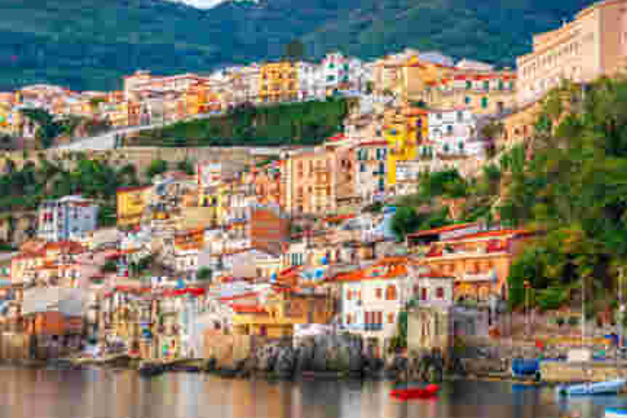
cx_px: 463
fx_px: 1358
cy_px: 256
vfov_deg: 17.5
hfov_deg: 25.7
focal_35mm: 78
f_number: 11
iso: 64
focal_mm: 48
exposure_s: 2
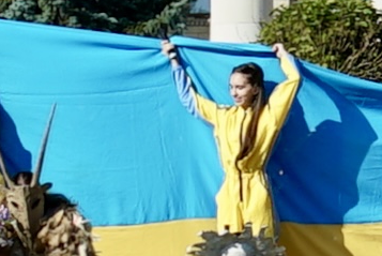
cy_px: 94
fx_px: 3017
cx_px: 452
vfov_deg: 4.9
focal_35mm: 284
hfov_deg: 7.2
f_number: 4
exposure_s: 1/1250
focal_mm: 28
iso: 100
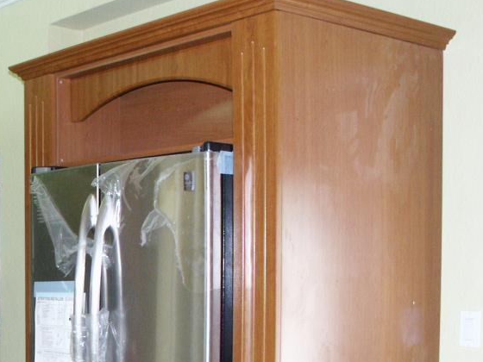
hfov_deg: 28.7
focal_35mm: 64
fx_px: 893
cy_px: 318
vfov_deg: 22.4
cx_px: 23
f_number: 2.8
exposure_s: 1/45
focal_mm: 7.21
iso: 200
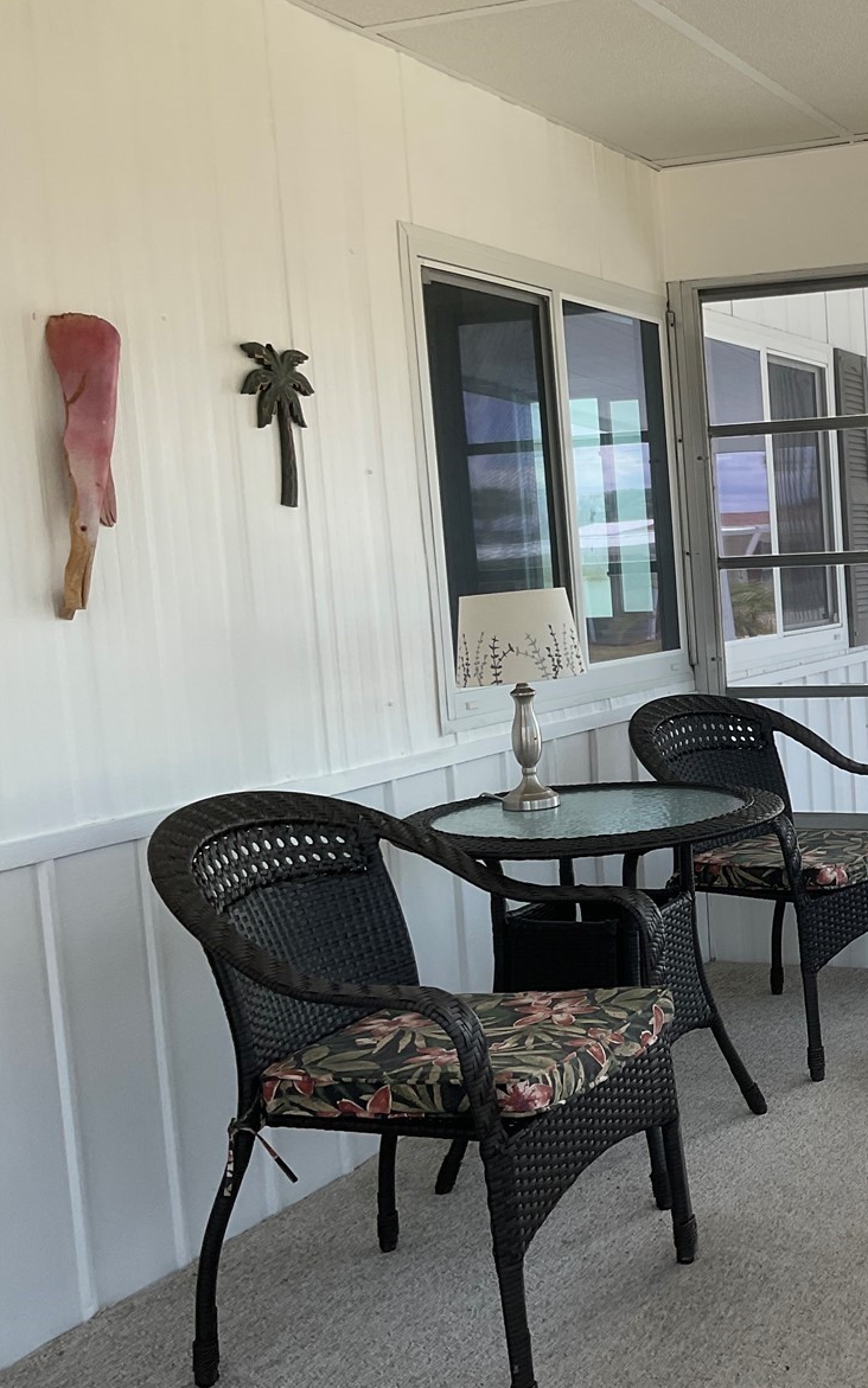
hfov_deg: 28.0
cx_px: 942
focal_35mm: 42
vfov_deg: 47.2
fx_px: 1589
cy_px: 697
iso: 20
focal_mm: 3
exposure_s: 1/120
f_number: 1.8
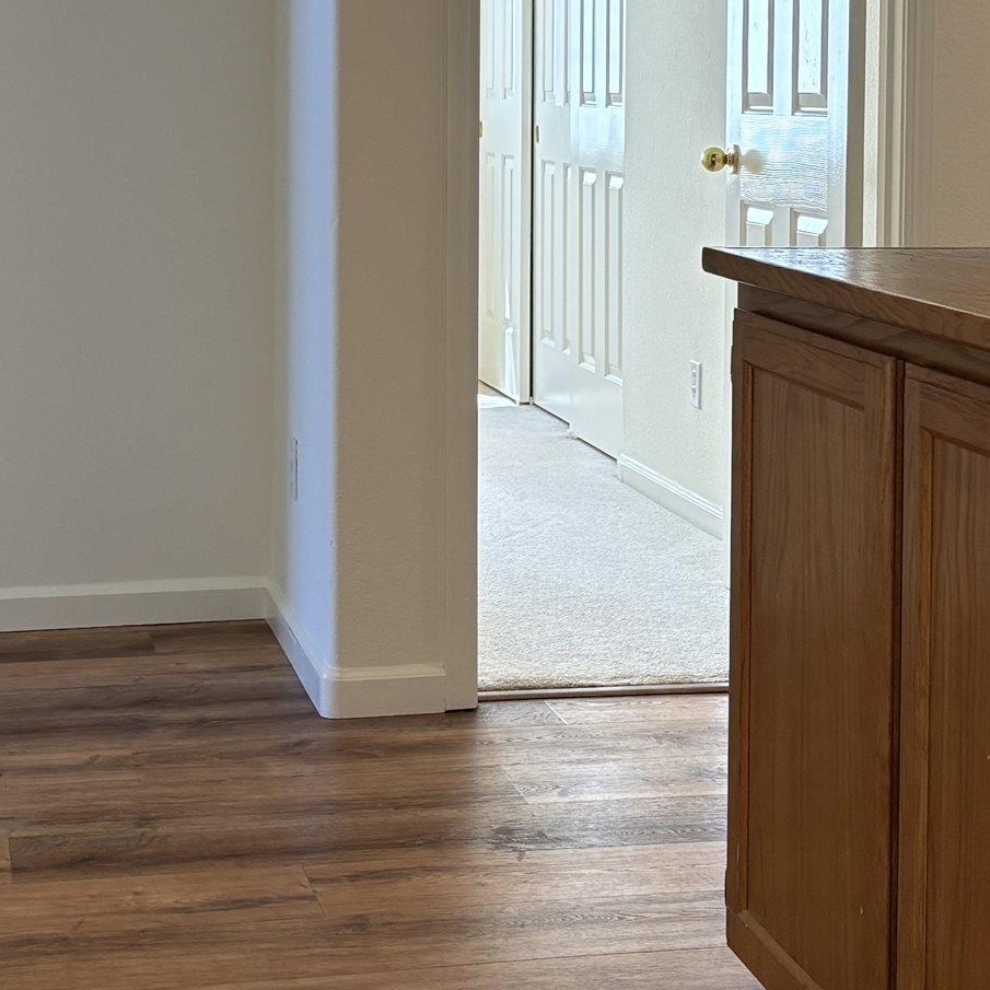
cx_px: 410
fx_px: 2524
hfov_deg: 22.2
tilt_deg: -3.0
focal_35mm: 78
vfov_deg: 22.0
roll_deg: -0.6
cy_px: 237
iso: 100
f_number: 1.6
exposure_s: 1/60
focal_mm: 5.96
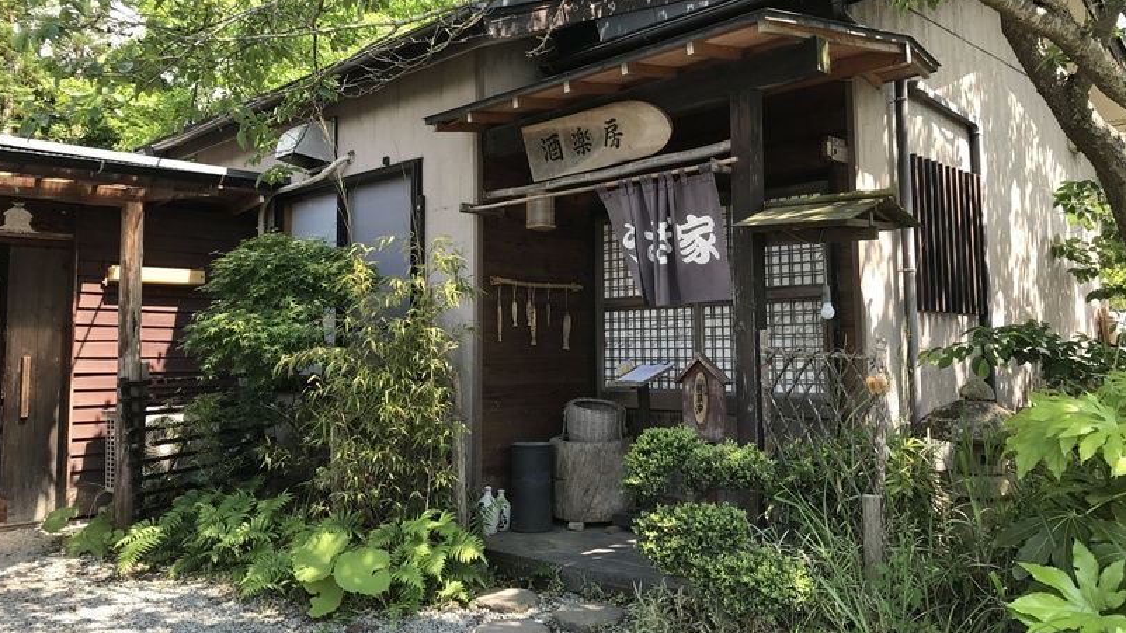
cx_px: 558
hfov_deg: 62.6
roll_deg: +0.8
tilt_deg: +6.6
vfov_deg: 37.7
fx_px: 926
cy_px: 266
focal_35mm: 31
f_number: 1.8
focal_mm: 3.99
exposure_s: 1/368
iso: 20
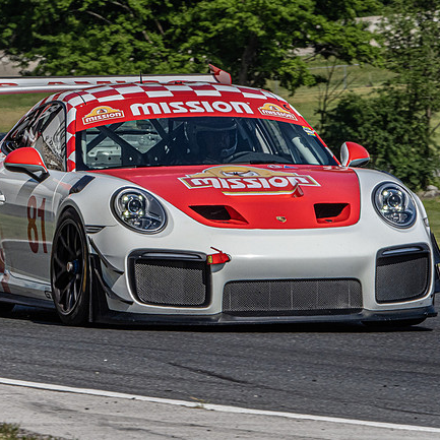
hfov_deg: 2.2
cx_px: 144
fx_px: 11634
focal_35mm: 809
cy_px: 190
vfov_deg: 2.2
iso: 400
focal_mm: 300
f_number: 16
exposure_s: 1/500
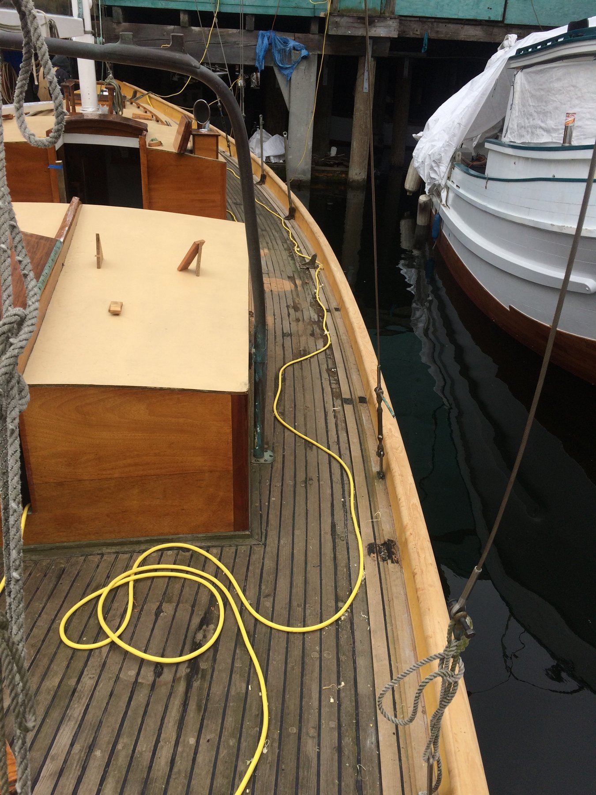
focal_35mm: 29
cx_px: 298
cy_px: 398
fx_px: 666
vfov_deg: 61.7
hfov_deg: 48.2
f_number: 2.2
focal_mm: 4.15
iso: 32
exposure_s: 1/419
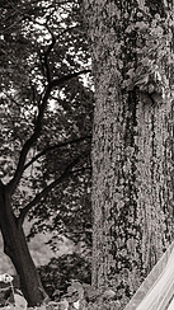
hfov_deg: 4.9
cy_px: 162
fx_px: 2045
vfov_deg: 8.7
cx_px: 123
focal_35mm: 249
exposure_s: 1/400
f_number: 4.5
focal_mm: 100
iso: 1000
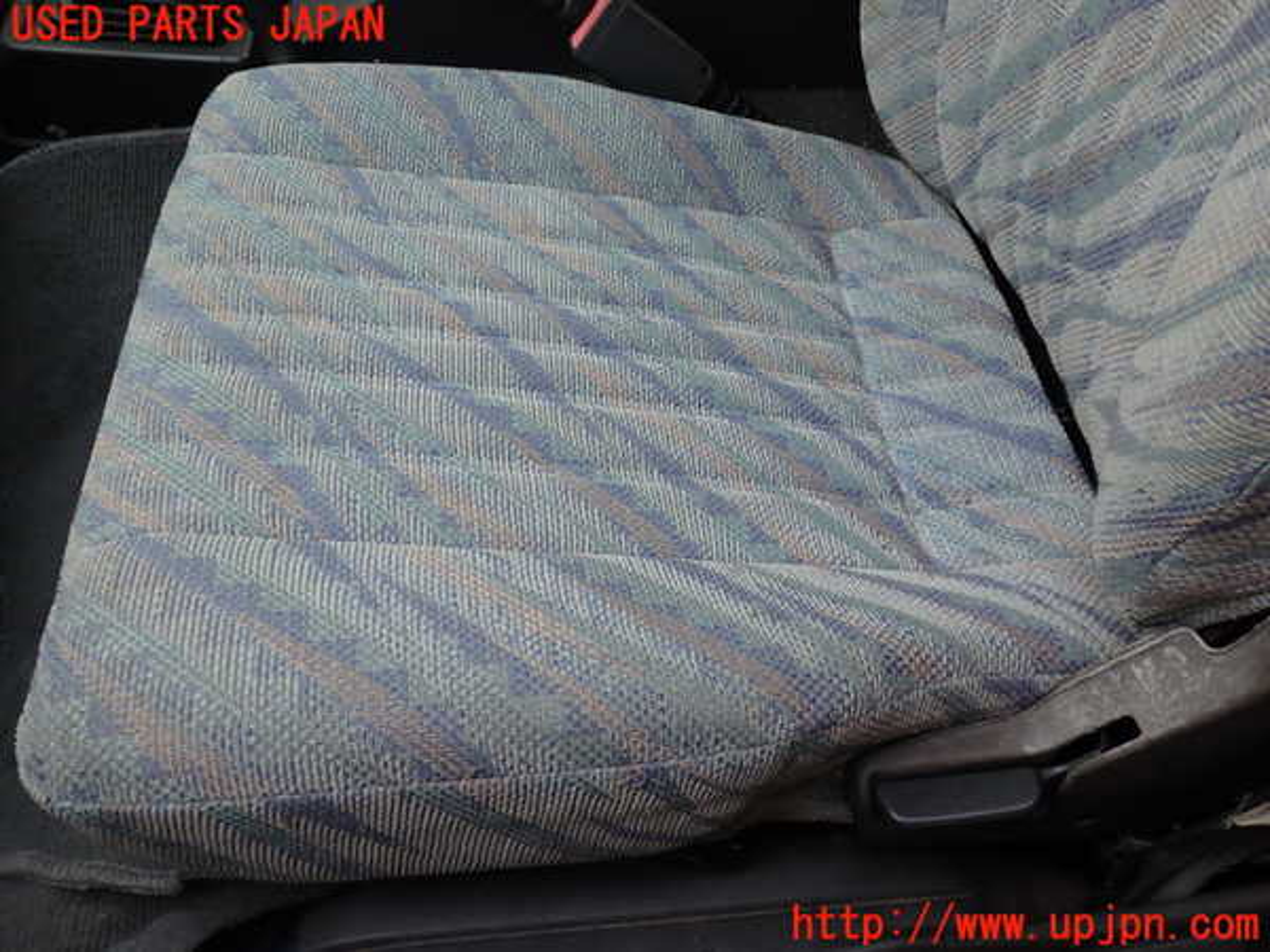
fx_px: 1101
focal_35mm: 30
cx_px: 635
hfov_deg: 60.0
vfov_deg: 46.8
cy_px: 476
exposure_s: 1/60
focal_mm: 5.4
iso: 125
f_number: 2.3
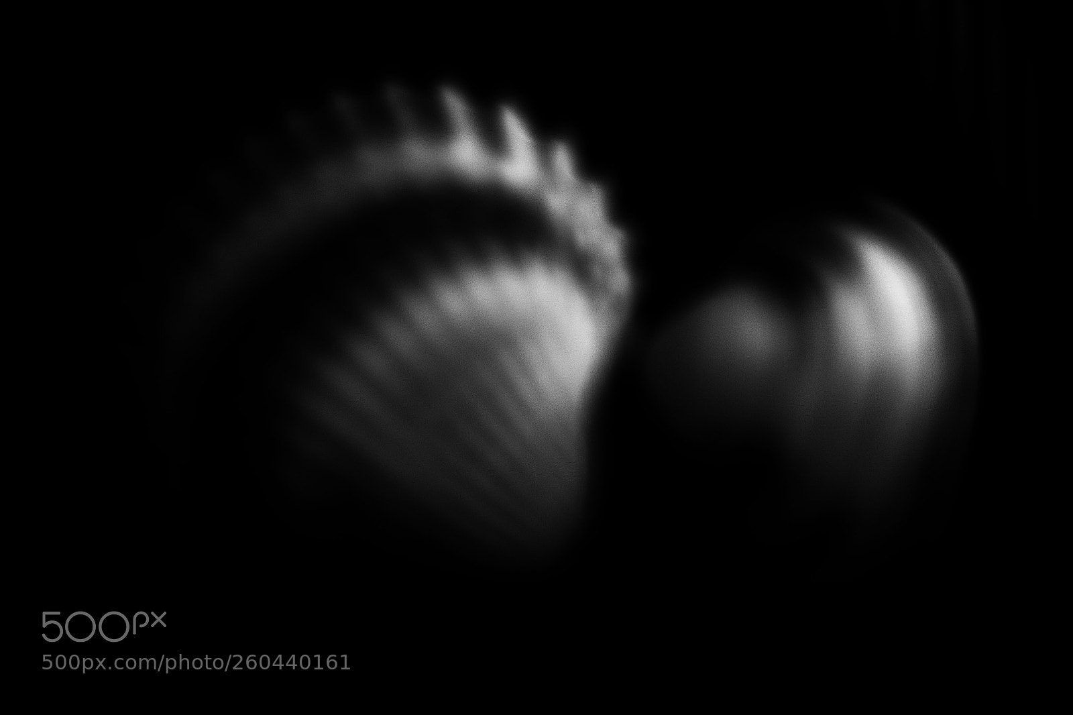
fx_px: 3129
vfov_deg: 13.0
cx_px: 536
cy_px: 358
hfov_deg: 19.5
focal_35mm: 105
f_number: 5.6
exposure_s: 1/250
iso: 64
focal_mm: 105
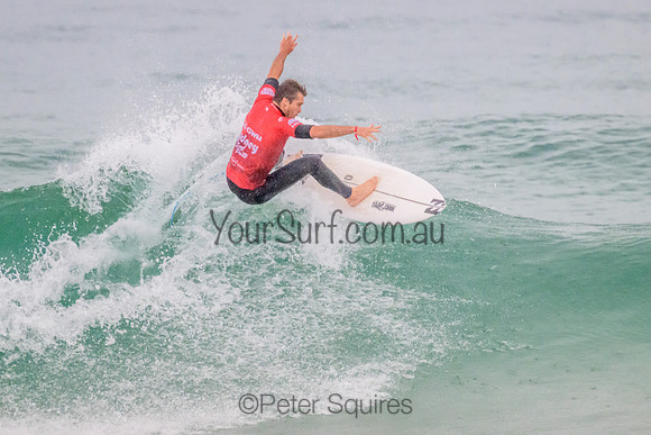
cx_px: 348
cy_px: 205
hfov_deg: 1.9
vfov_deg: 1.3
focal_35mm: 1069
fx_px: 19332
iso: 4500
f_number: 11
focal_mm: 800
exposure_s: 1/2000
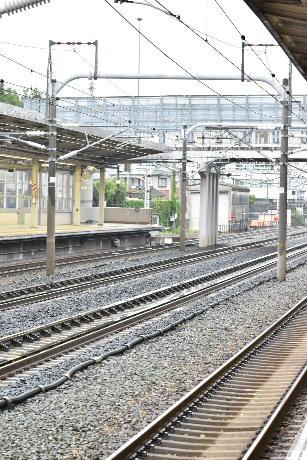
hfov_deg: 10.8
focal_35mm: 128
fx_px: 1631
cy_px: 230
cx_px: 154
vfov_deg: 16.1
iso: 1250
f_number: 5.6
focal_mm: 85
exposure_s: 1/100
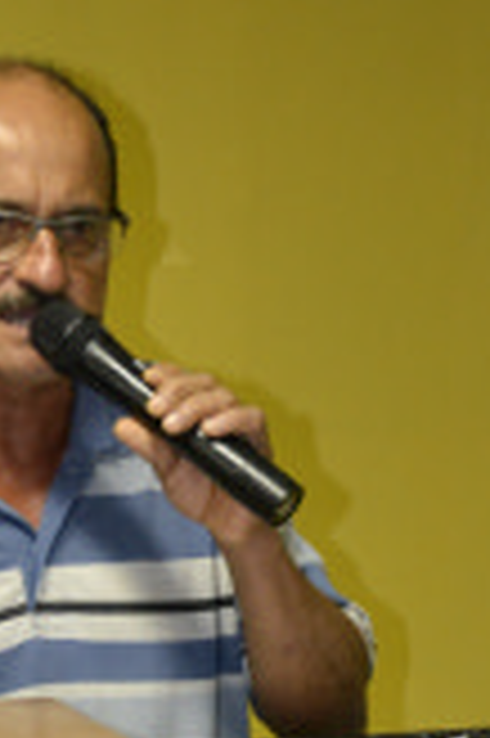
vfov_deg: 15.0
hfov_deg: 10.3
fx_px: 2711
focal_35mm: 133
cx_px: 299
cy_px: 868
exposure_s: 1/60
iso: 2200
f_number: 4.5
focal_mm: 29
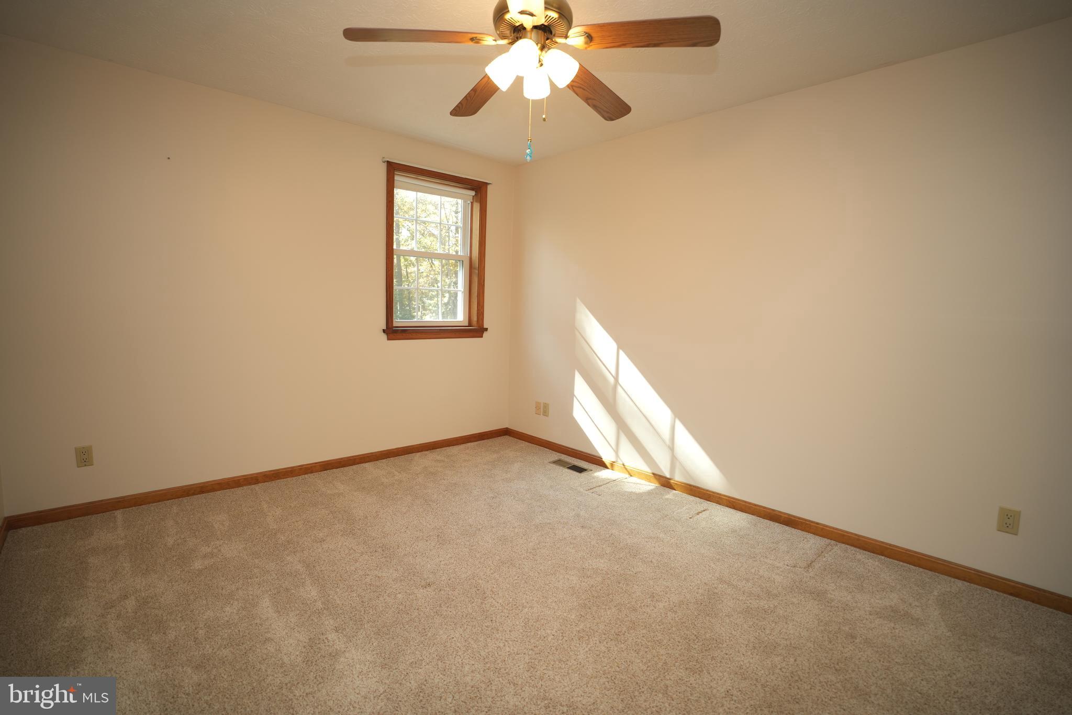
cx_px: 536
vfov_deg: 73.7
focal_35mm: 16
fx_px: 476
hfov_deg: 96.7
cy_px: 358
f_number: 2.8
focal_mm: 16
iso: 250
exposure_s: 1/60
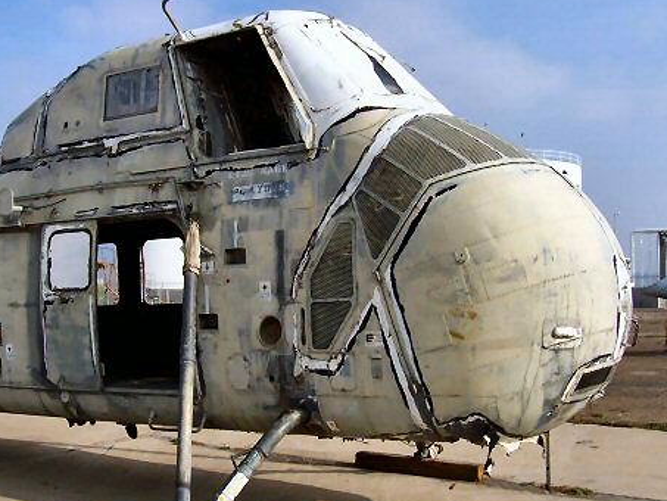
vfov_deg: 30.3
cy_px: 240
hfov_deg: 39.5
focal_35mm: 48
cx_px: 278
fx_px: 925
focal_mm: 5.6
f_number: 5.6
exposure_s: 1/750
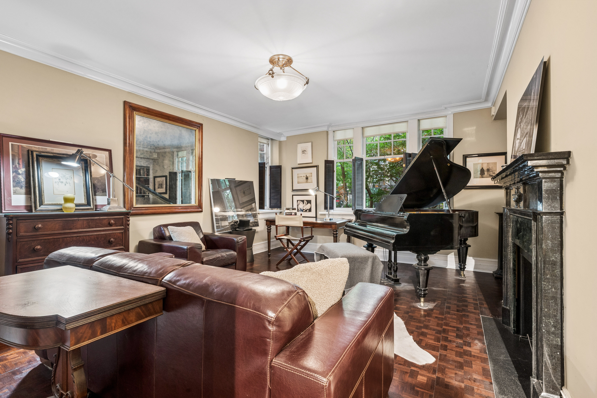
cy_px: 199
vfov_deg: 72.1
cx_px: 298
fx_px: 274
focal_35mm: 16
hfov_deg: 95.0
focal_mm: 16.5
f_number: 11
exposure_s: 1/8
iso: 800
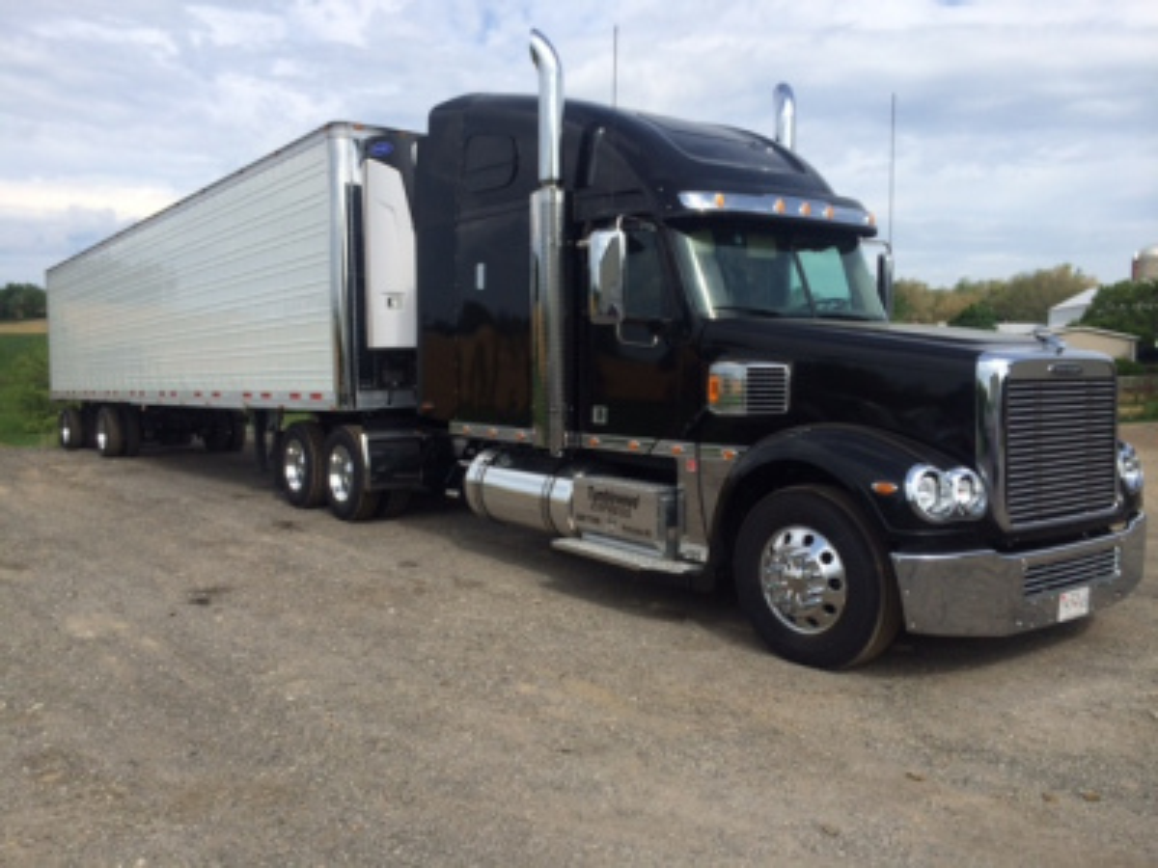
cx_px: 579
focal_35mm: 30
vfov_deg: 46.8
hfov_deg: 60.0
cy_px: 434
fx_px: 1004
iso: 32
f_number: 2.2
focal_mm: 4.12
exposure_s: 1/2740
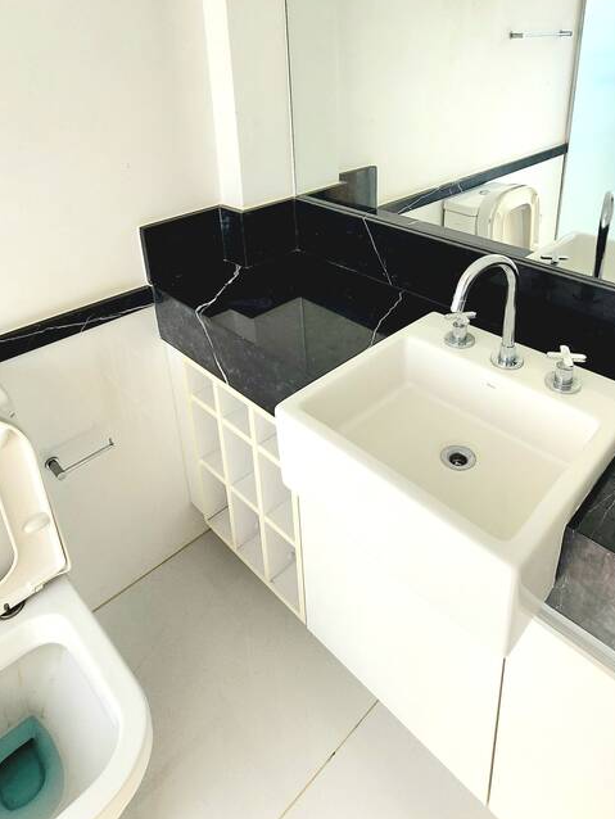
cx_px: 353
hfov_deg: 60.8
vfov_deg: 72.3
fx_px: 521
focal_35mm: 22
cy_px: 230
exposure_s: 1/125
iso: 50
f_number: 2.2
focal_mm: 2.2
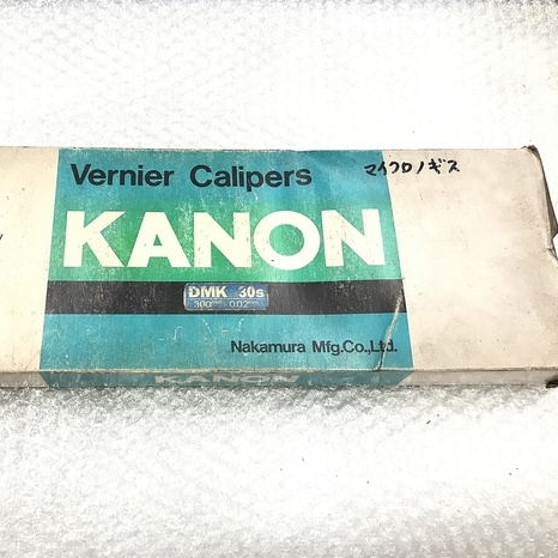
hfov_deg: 47.9
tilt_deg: -67.0
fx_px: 620
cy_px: 277
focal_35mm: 34
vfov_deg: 48.5
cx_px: 204
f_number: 1.8
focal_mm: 3.99
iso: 40
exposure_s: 1/24
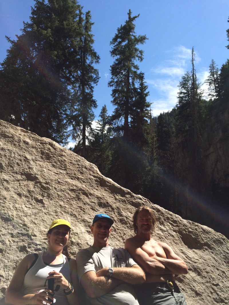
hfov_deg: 48.2
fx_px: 256
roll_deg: -0.4
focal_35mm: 29
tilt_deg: +15.7
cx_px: 114
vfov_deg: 61.6
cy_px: 152
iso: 32
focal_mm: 4.15
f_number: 2.2
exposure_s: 1/2053
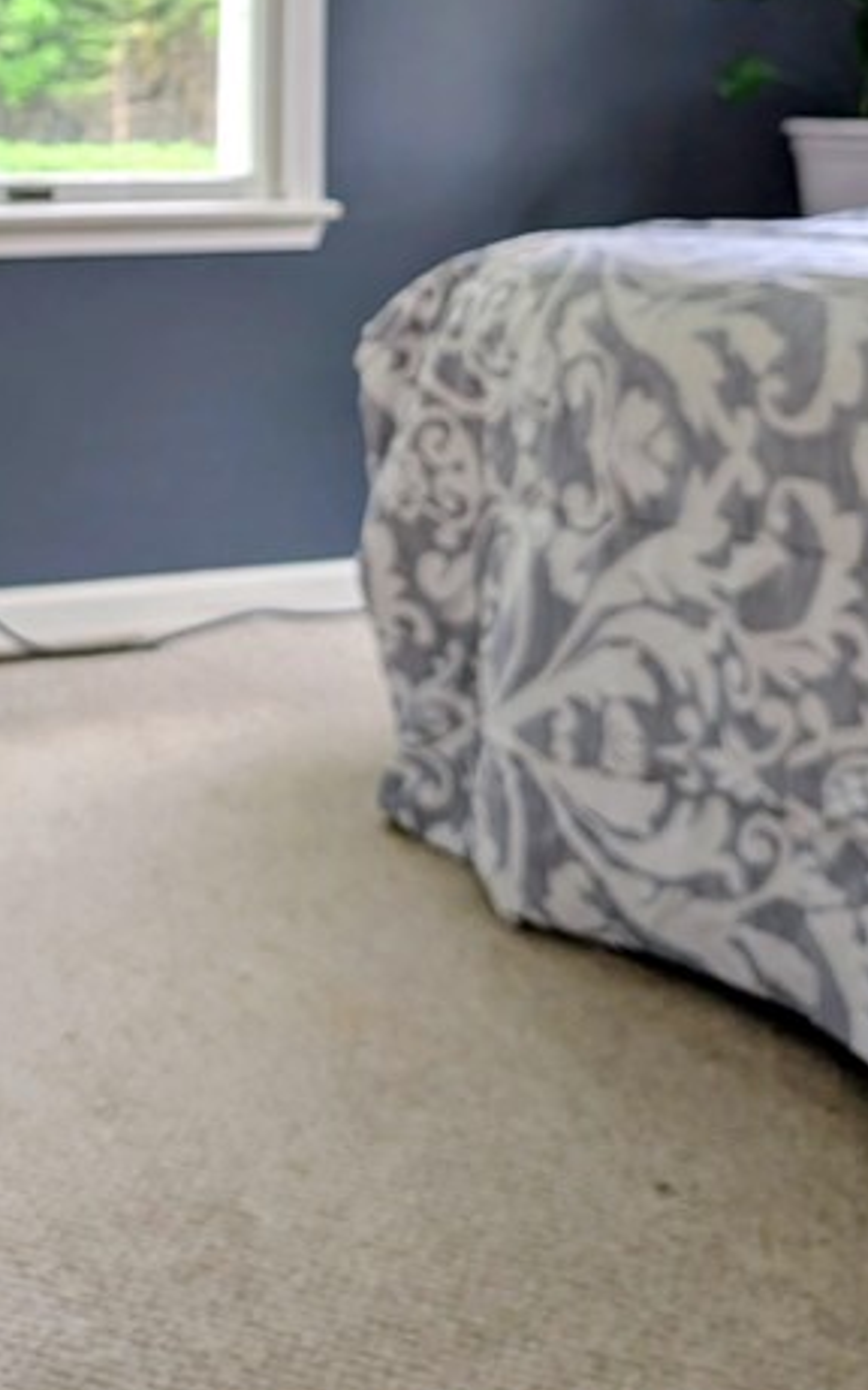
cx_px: 63
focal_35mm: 53
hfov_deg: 23.7
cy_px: 133
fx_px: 2007
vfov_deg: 35.8
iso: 34
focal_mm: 6.9
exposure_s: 1/40.2
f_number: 1.68
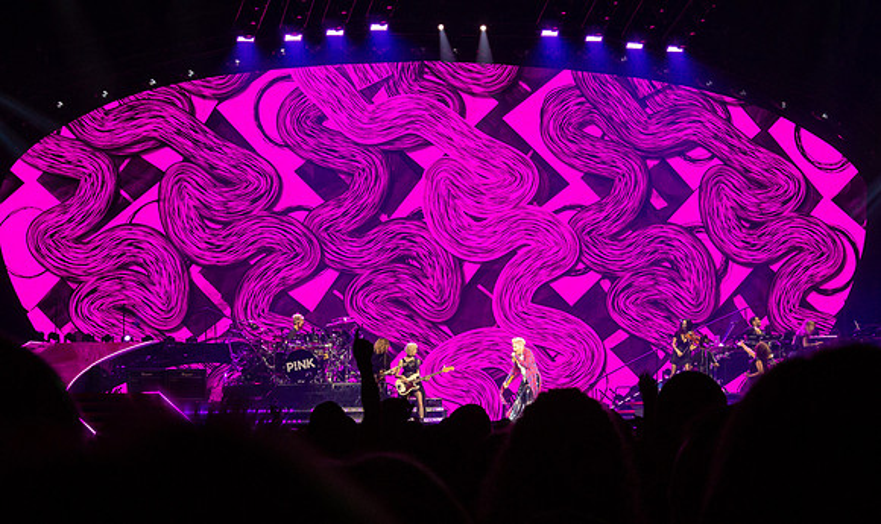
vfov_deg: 13.3
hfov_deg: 22.2
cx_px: 498
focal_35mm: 95
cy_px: 333
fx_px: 2245
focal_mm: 30
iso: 800
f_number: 5.6
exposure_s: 1/100
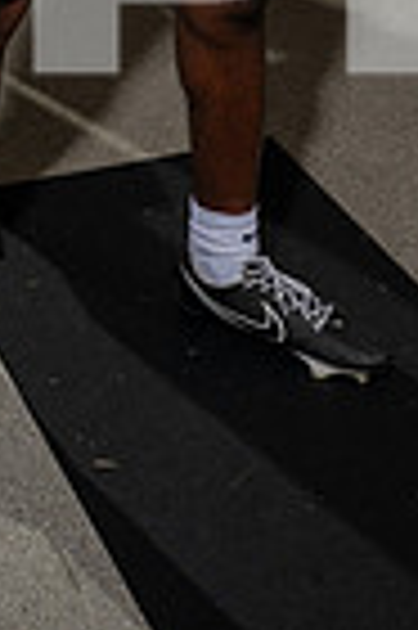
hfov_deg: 13.4
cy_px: -378
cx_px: -9
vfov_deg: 17.8
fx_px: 1746
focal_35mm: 100
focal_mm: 31
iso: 320
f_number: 8
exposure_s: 1/250
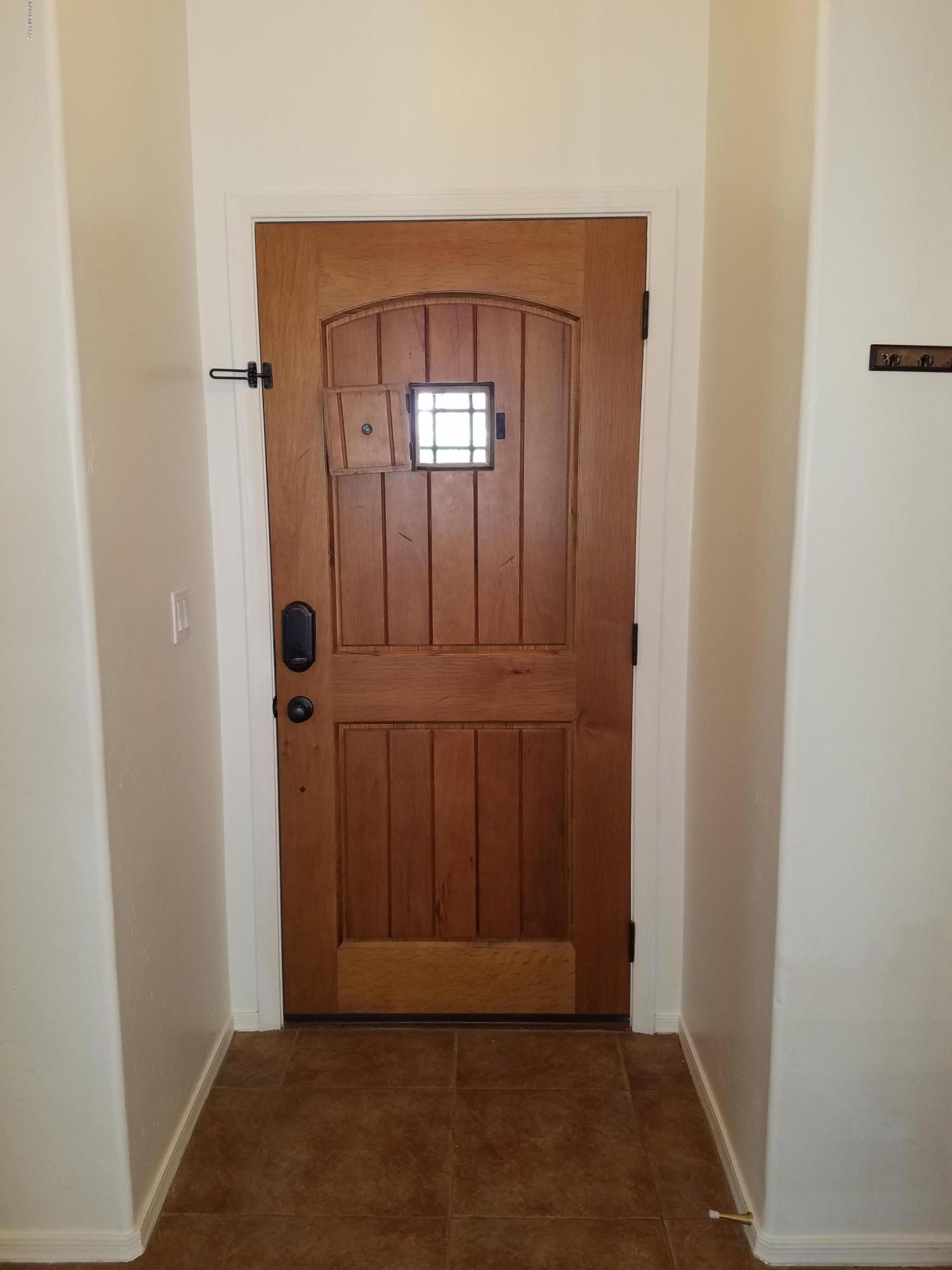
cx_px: 476
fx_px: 953
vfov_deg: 67.3
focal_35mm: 26
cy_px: 635
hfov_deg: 53.1
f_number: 1.7
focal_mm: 4.2
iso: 80
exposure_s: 1/24
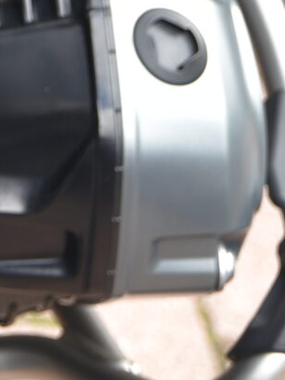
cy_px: -549
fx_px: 2658
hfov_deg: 5.8
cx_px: -489
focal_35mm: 242
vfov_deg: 7.6
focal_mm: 40
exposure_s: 1/60
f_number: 3.5
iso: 100
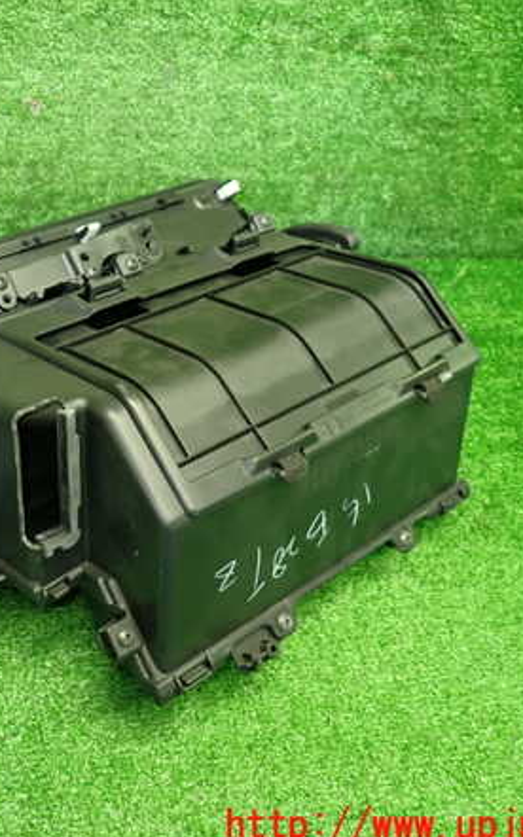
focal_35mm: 36
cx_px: 85
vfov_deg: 54.0
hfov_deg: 34.0
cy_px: 424
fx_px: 822
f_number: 2
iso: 250
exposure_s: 1/30
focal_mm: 4.5
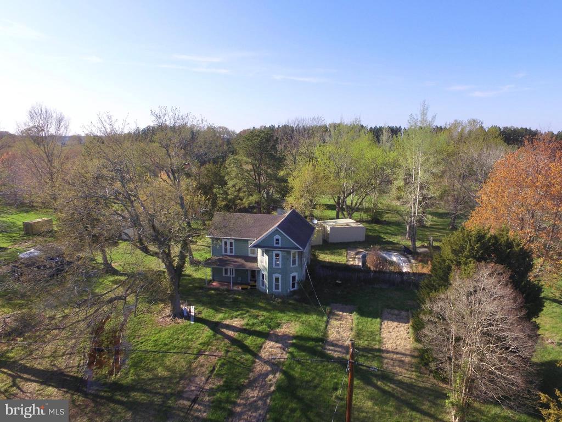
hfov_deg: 81.7
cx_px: 281
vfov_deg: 66.0
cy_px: 211
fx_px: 325
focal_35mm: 20
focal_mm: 3.61
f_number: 2.8
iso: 100
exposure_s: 1/896
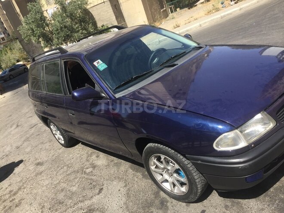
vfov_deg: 48.2
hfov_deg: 61.7
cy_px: 106
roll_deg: +19.7
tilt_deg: -19.7
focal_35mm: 29
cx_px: 142
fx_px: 238
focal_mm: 4.15
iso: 32
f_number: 2.2
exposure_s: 1/1014
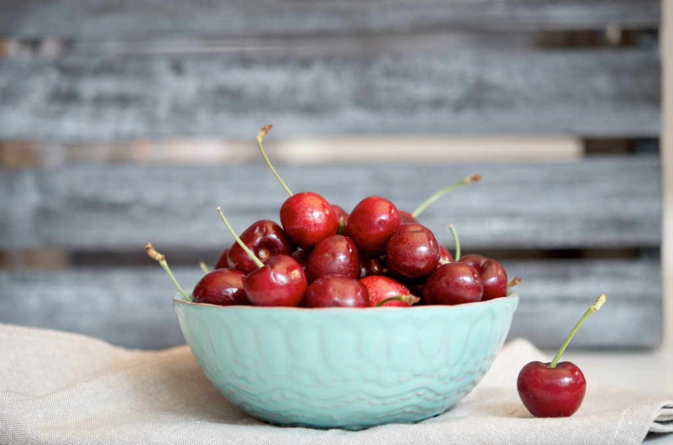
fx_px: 1679
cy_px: 222
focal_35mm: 90
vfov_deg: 15.1
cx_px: 336
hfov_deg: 22.7
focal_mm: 60
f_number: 3.2
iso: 200
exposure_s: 1/30
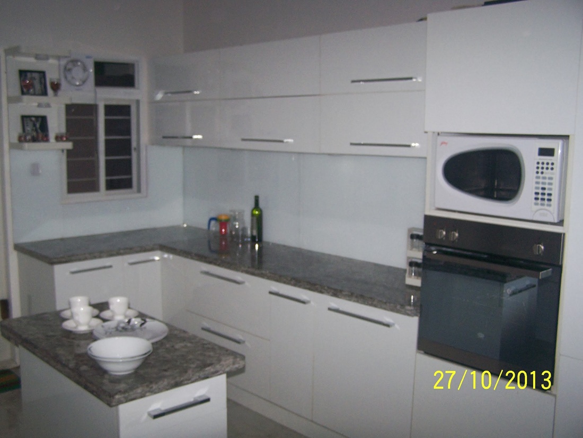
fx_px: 640
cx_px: 292
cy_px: 219
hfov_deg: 49.0
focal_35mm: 38
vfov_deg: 37.7
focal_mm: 6.3
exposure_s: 1/60
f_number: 2.8
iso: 160
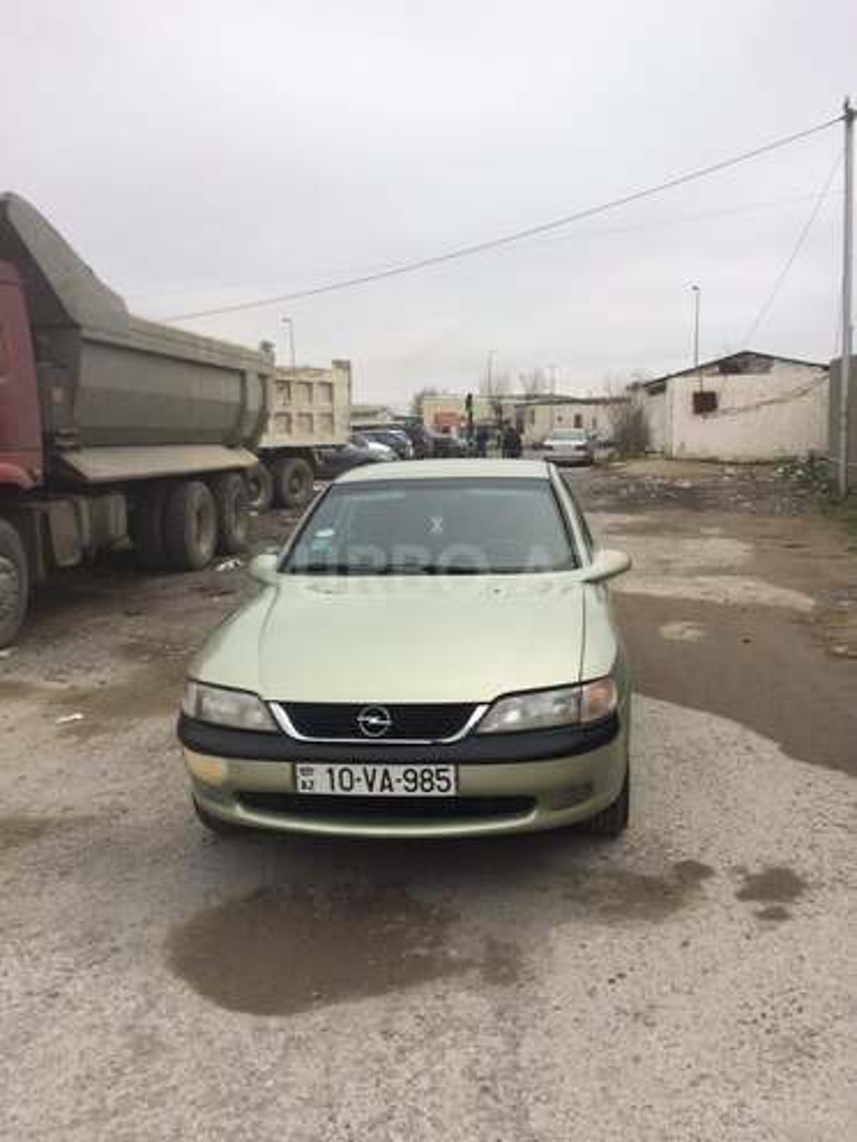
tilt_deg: -12.5
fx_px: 957
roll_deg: +3.3
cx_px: 428
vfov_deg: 61.7
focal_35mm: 29
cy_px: 571
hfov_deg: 48.2
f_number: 2.2
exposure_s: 1/1244
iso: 32
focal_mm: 4.15
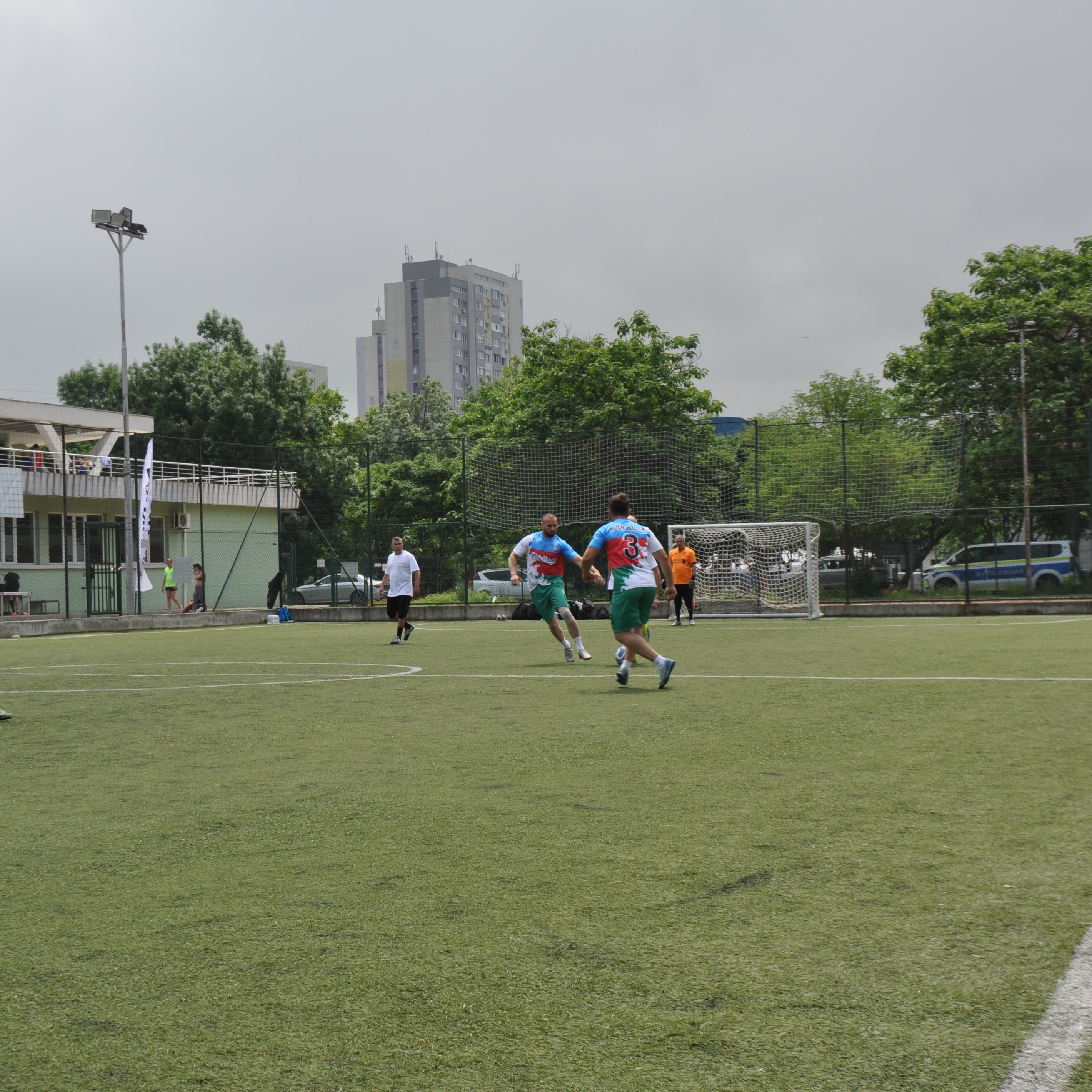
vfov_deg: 34.0
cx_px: 482
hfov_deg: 34.0
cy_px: 547
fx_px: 1785
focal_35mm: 50
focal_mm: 26
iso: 200
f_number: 9
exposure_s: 1/320
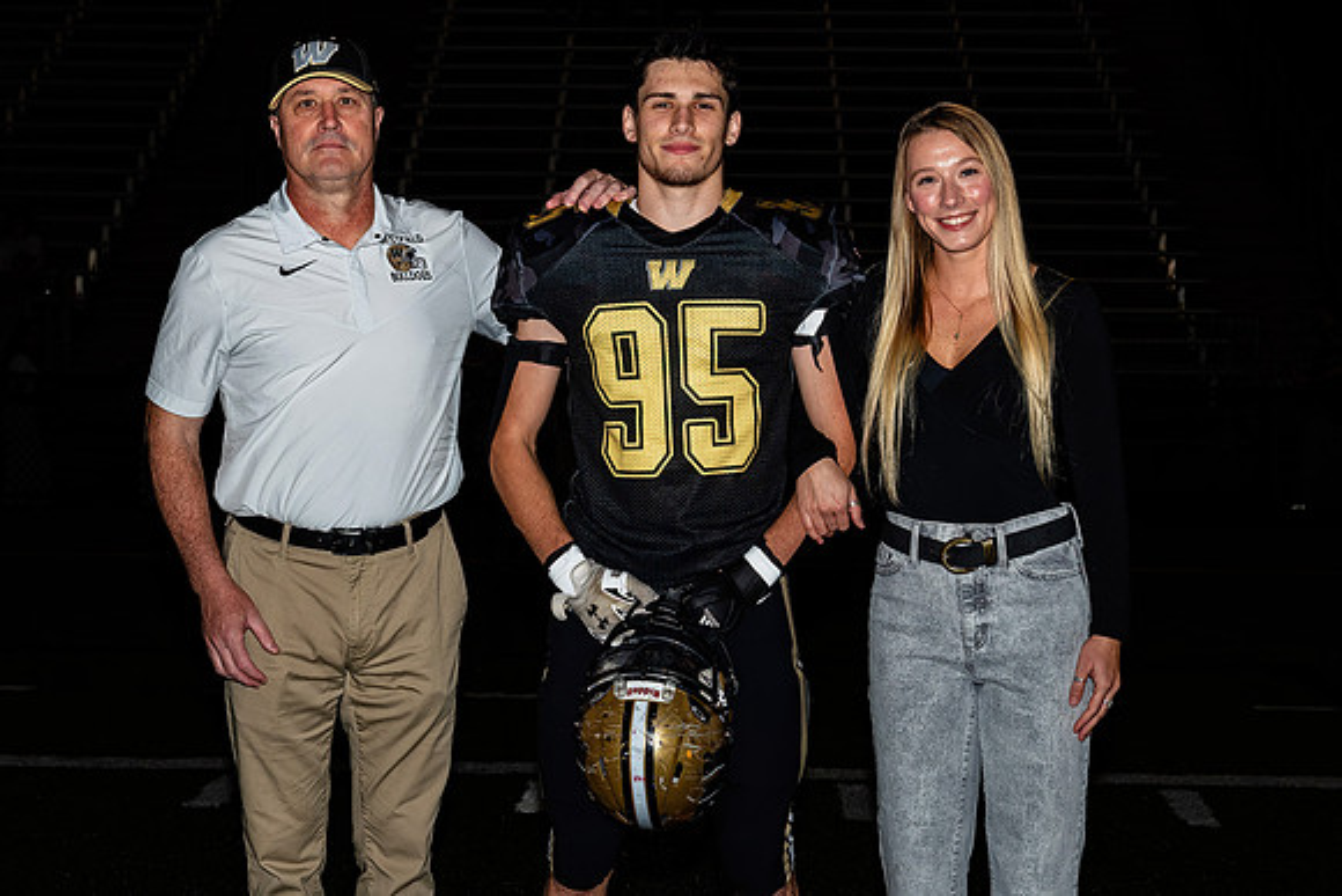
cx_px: 584
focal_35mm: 83
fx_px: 3080
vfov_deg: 16.5
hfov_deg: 24.6
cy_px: 473
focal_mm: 40
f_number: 5
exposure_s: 1/200
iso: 320
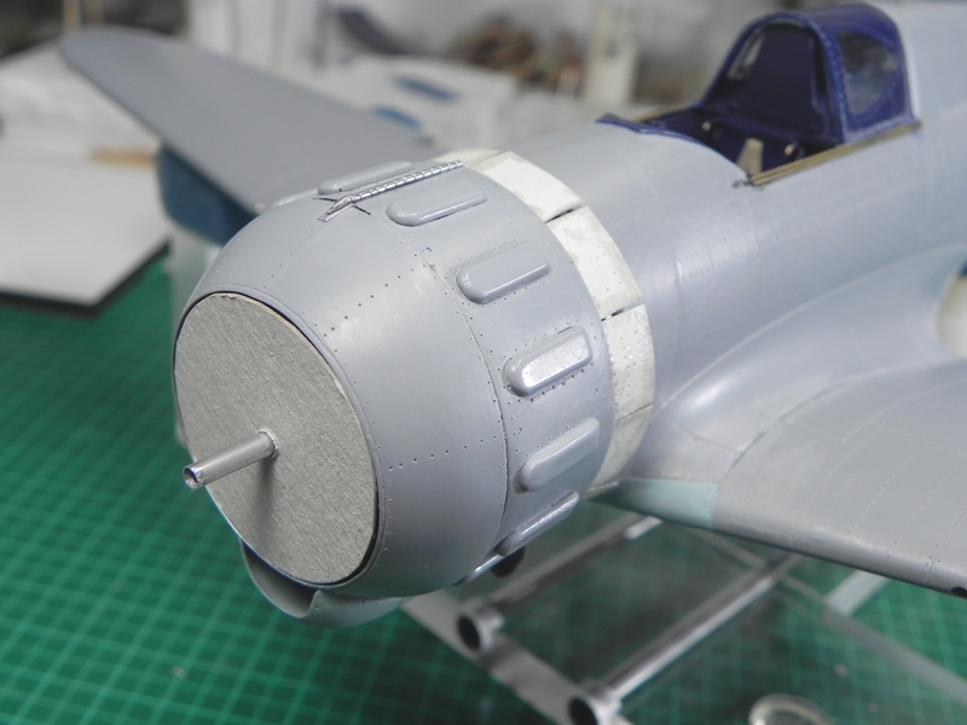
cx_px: 484
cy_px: 362
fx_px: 1145
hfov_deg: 45.8
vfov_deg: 35.1
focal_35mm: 41
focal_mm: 7.3
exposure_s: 1/82.3
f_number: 3.2
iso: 160
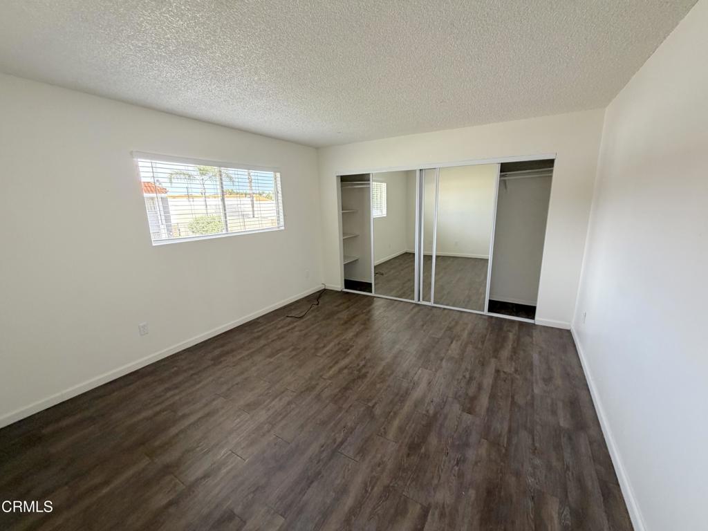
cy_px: 266
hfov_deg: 102.1
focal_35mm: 14
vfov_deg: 85.7
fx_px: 286
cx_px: 354
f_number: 2.2
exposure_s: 1/121
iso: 160
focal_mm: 2.22
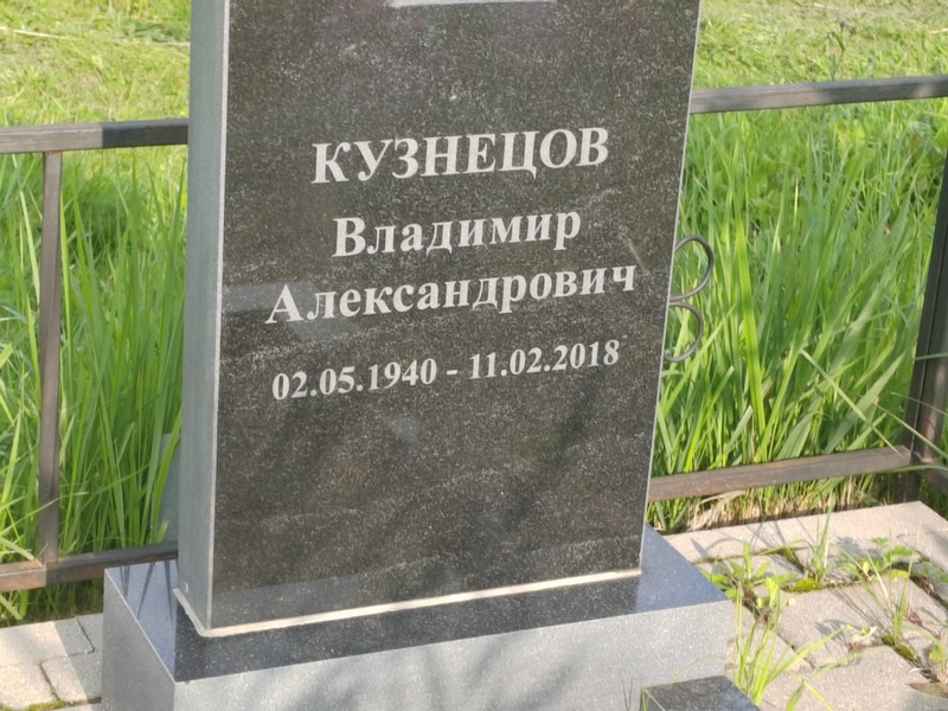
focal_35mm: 86
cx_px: 474
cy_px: 356
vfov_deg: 17.2
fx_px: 2355
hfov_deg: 22.8
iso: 125
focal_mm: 5.52
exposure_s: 1/310
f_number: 1.9
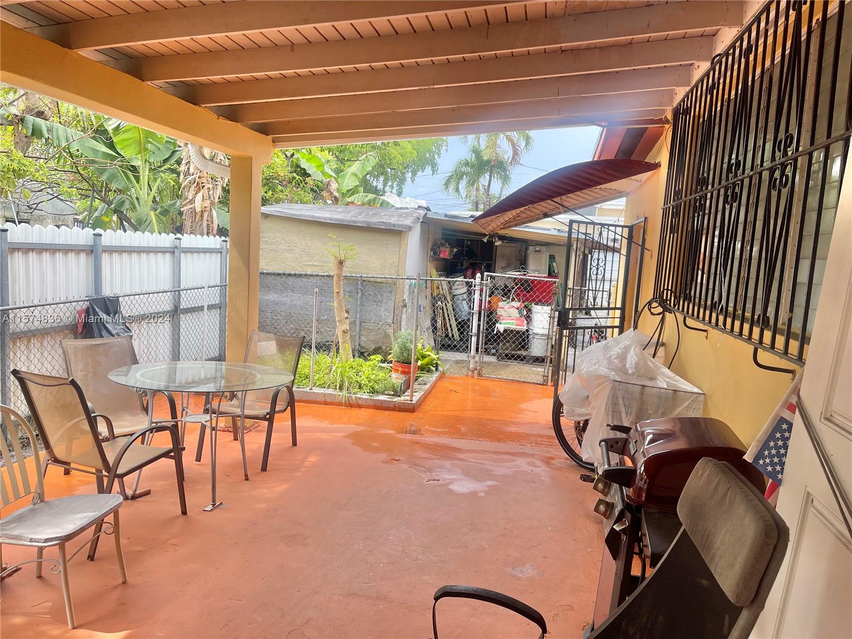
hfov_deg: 69.4
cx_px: 426
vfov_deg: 54.9
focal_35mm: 25
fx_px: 615
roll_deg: -2.9
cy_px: 320
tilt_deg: -7.5
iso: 32
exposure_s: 1/395
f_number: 1.6
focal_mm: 5.1
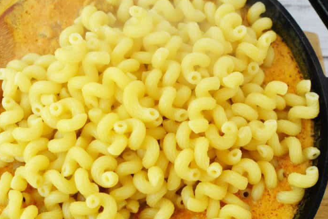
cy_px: 123
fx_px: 828
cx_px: 138
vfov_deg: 15.0
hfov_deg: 22.4
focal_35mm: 91
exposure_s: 1/60
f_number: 4
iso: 720
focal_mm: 35
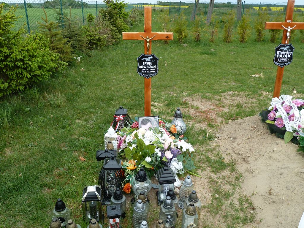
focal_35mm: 30
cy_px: 114
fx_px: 263
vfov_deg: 46.8
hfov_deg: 60.0
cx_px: 152
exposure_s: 1/250
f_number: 4
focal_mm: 5
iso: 80
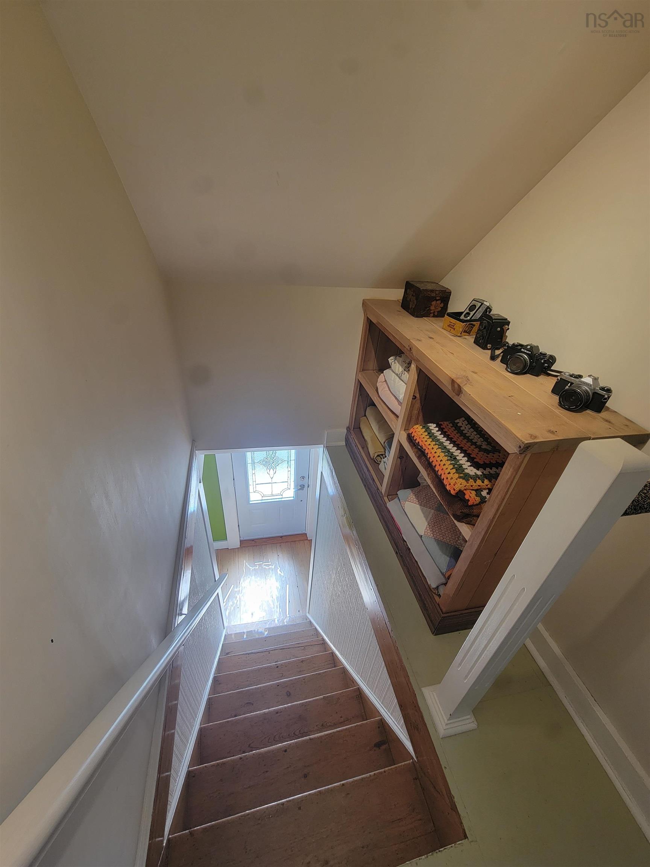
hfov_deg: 89.9
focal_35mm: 13
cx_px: 325
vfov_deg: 106.2
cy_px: 434
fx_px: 325
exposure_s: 1/60
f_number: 2.2
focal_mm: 2.2
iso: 64
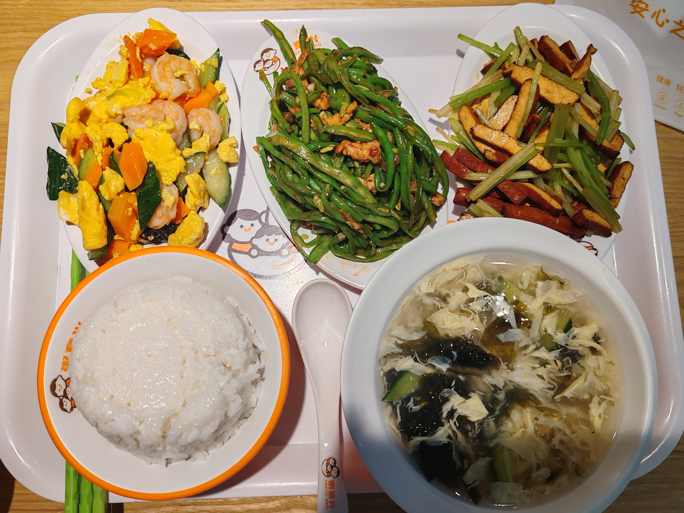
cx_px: 342
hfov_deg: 65.3
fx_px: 534
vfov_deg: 51.4
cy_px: 256
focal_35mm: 27
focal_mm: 6.12
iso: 50
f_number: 1.9
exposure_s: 1/210
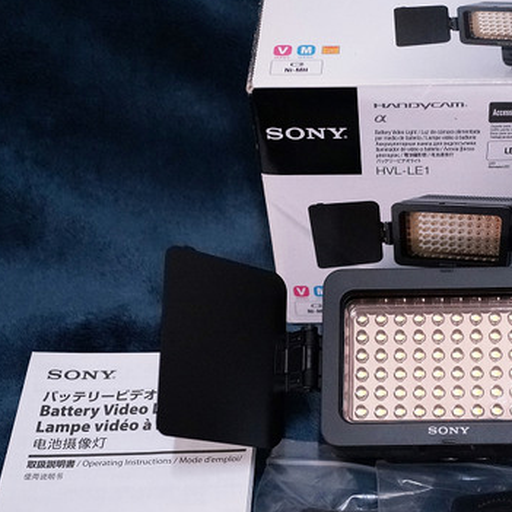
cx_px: 424
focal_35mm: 61
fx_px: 1021
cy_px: 340
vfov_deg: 28.0
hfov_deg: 27.5
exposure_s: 1/80
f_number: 5.6
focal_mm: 35
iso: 5000
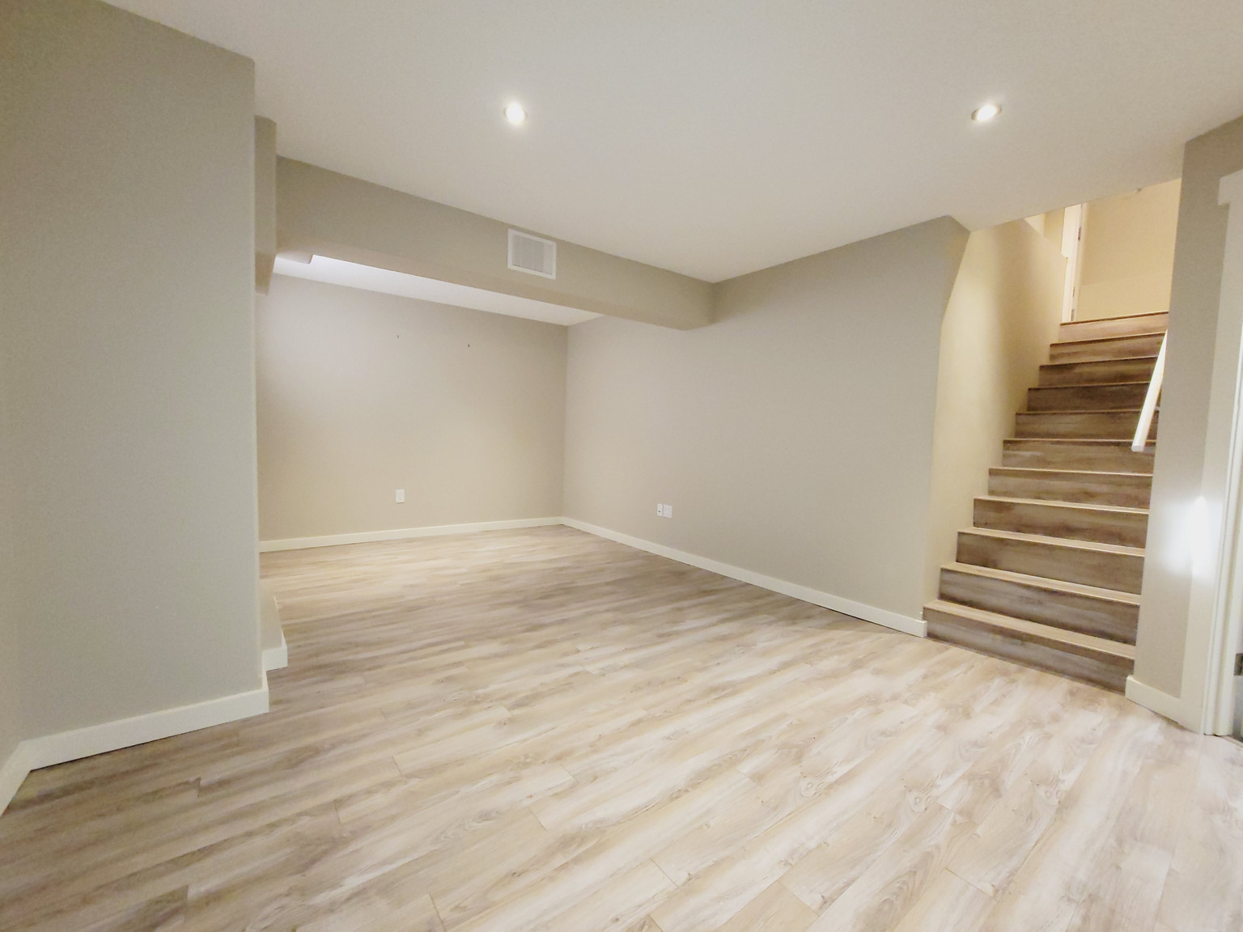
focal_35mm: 13
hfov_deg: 106.2
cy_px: 466
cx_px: 622
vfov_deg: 89.9
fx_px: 467
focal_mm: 2.2
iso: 400
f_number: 2.2
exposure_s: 1/60
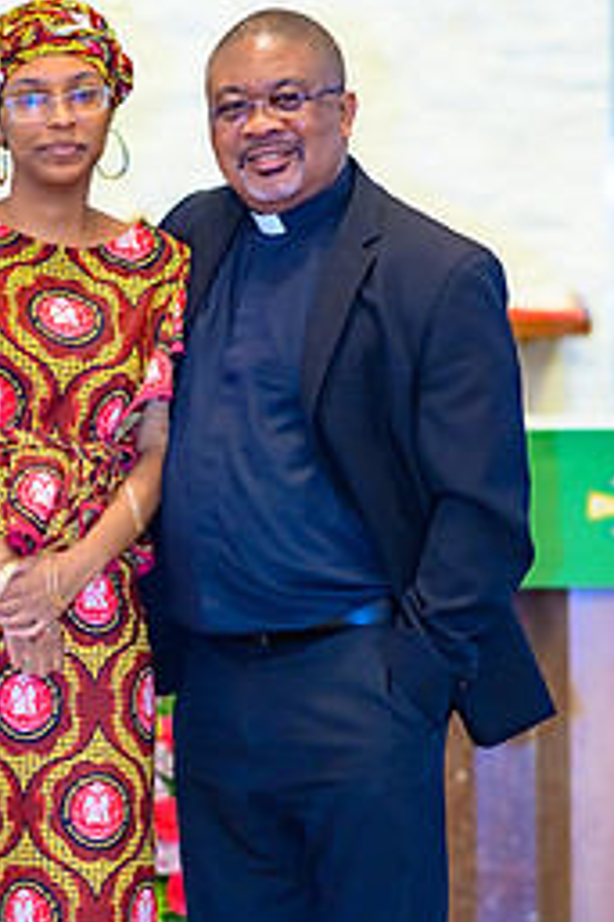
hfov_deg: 5.0
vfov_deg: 7.5
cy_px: 628
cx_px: 126
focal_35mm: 275
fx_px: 7044
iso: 560
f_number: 2
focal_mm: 105
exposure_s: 1/80
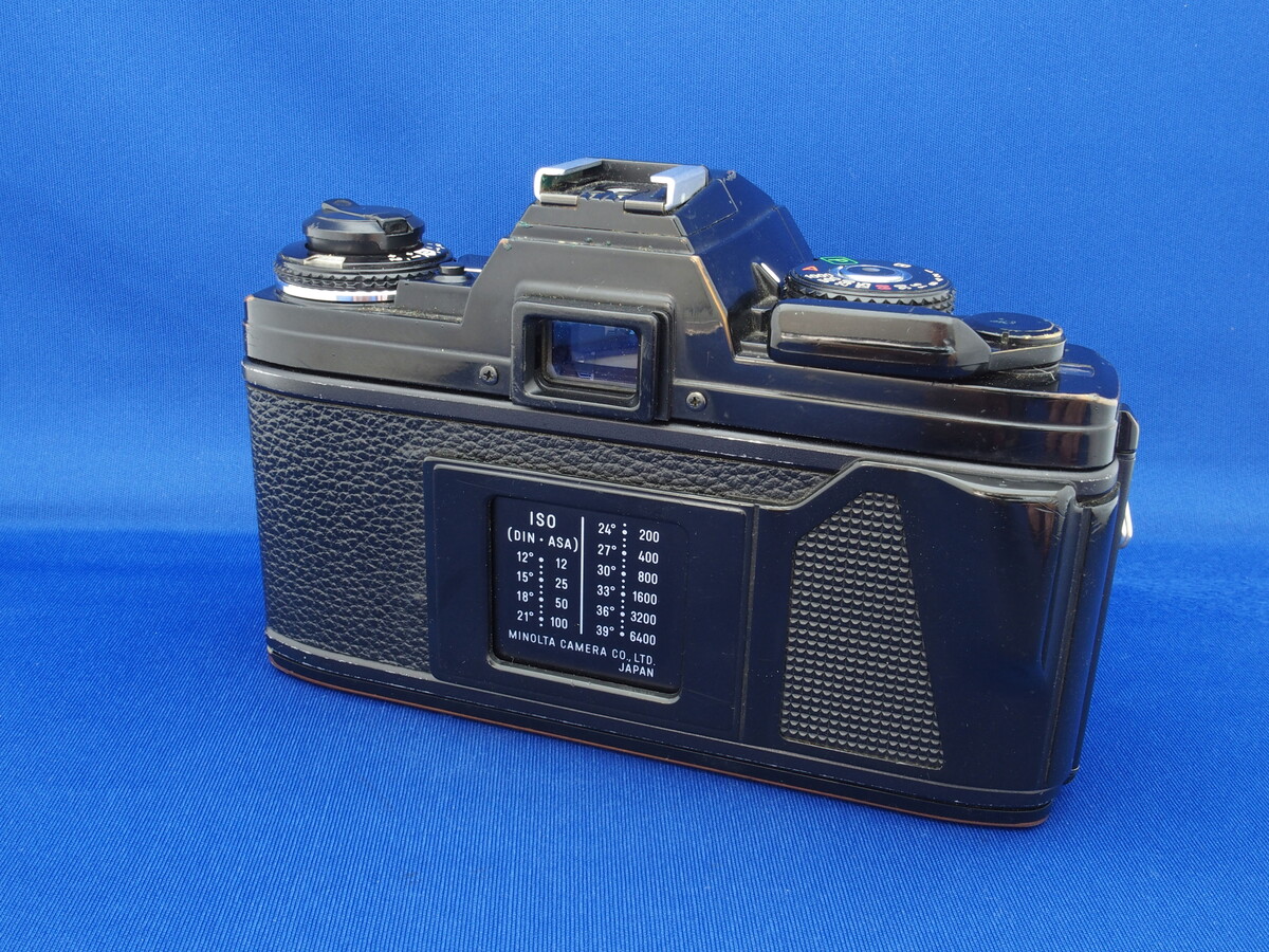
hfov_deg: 52.6
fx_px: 1283
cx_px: 634
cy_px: 476
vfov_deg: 40.7
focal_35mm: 35
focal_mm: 7.4
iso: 100
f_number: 8
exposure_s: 2.5
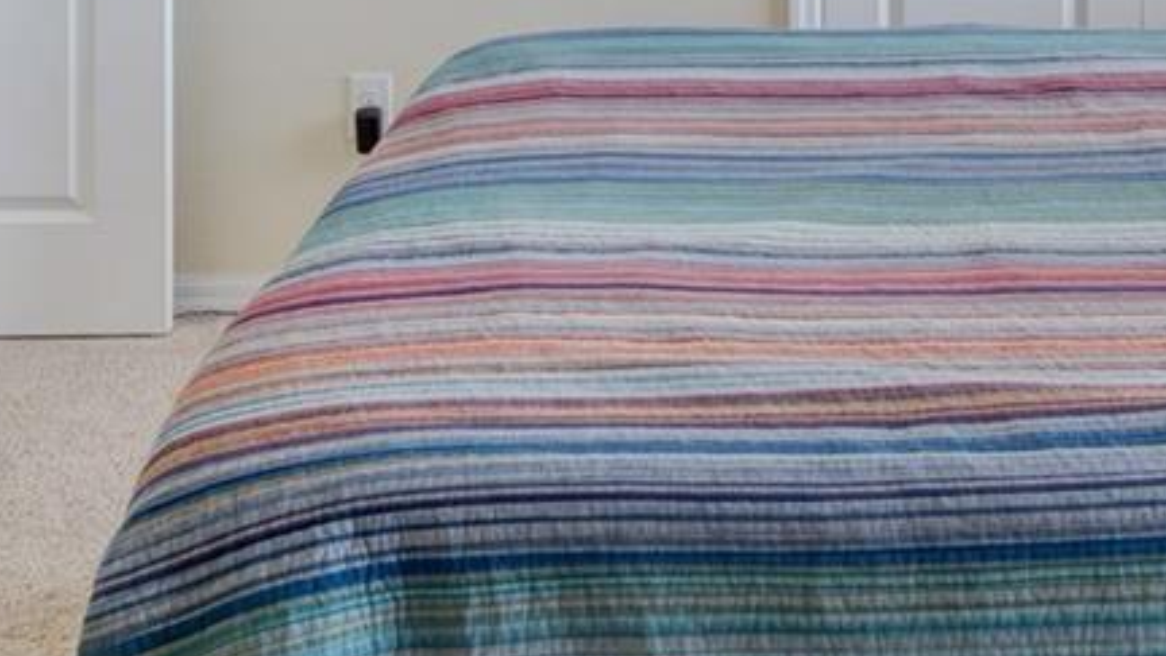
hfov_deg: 31.1
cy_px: -375
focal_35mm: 67
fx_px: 2071
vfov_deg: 16.2
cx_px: 821
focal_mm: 11.5
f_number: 9
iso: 250
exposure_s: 1/20
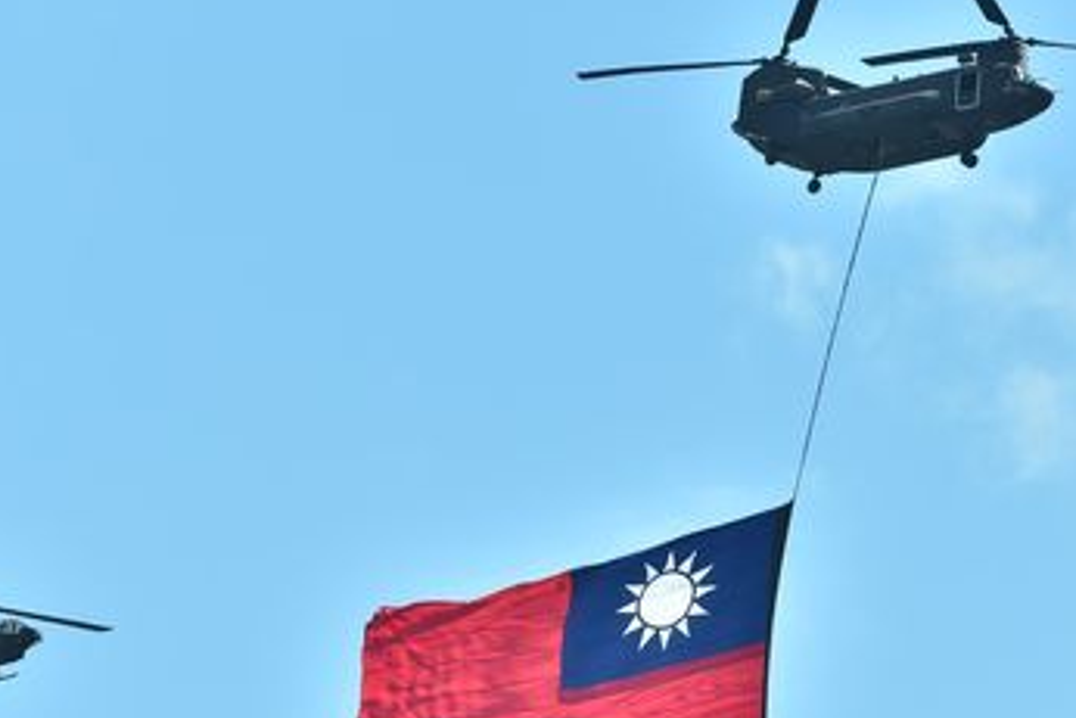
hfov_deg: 4.4
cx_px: 603
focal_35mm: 468
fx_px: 13993
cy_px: 435
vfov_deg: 2.9
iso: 500
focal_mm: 270
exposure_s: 1/1000
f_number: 6.3
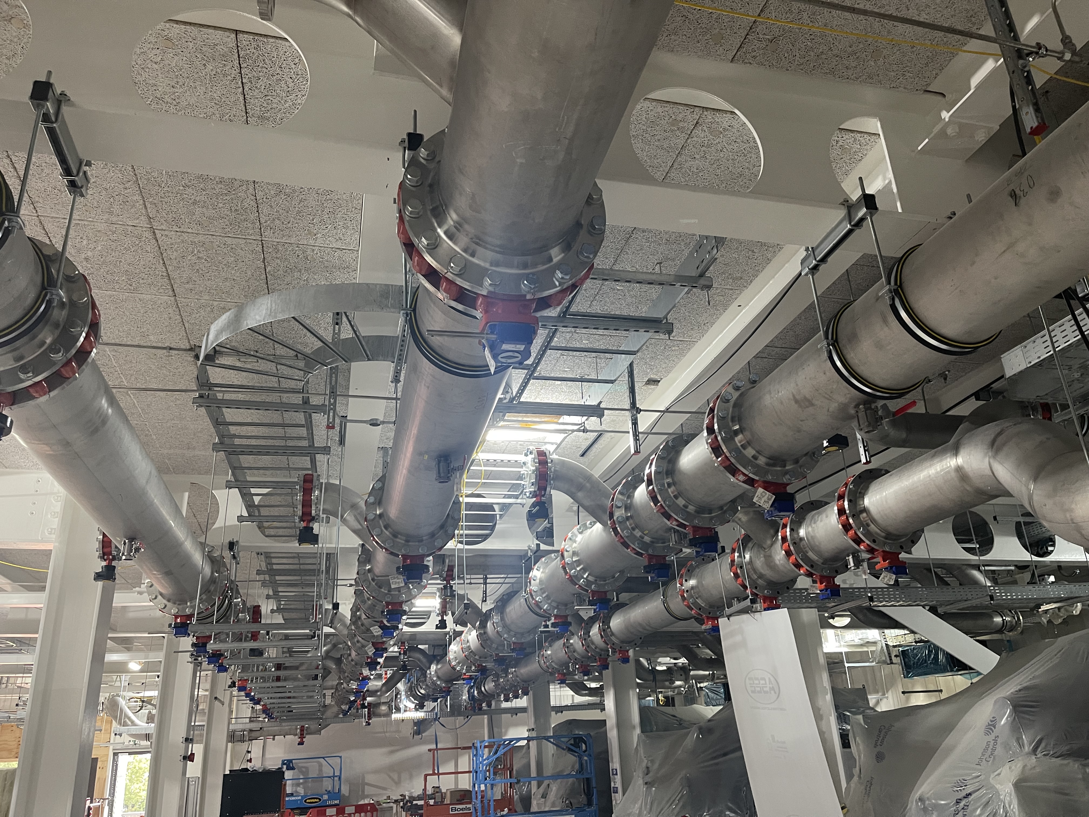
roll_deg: +3.3
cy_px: 408
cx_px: 544
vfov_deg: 53.1
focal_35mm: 26
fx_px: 818
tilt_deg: +22.5
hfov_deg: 67.3
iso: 250
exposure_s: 1/50
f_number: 1.6
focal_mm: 5.1
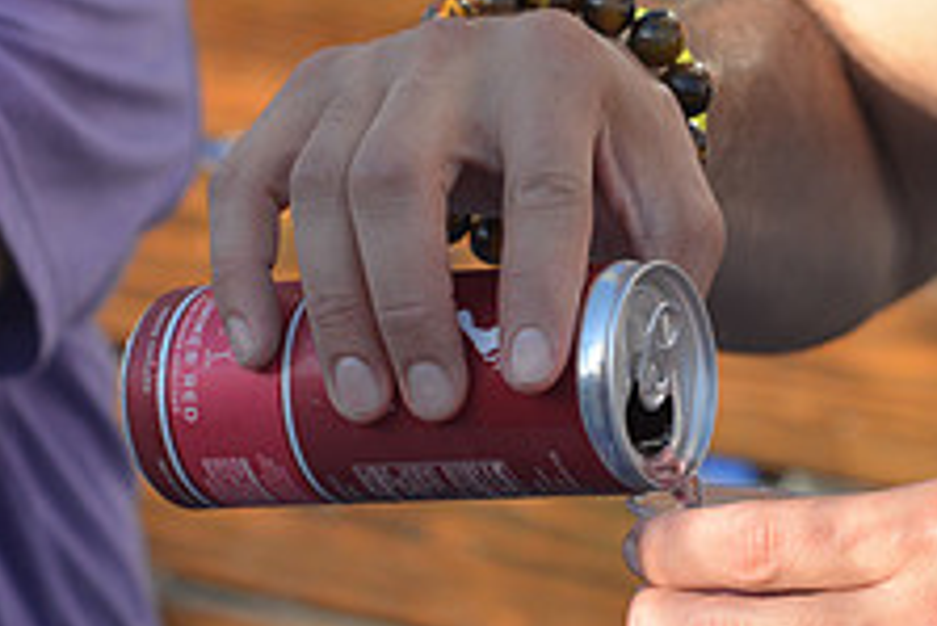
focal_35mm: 182
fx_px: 4740
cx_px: 630
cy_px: 338
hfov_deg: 11.3
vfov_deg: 7.6
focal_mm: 70
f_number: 6.3
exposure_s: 1/640
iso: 400
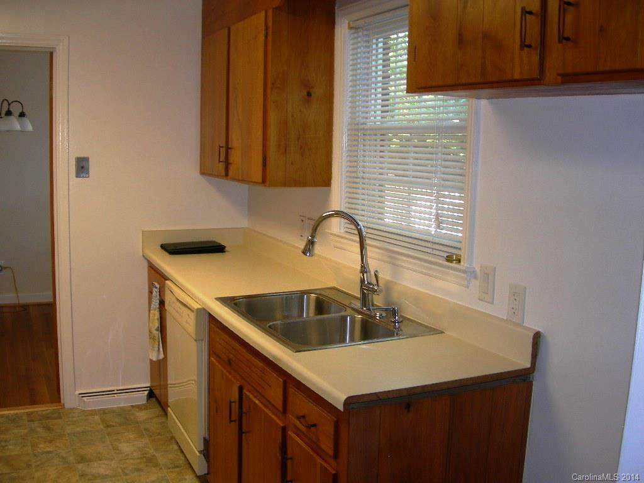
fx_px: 707
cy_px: 242
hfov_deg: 49.0
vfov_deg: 37.7
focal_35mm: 38
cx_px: 322
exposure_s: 1/30
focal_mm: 7.8
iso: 50
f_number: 2.8
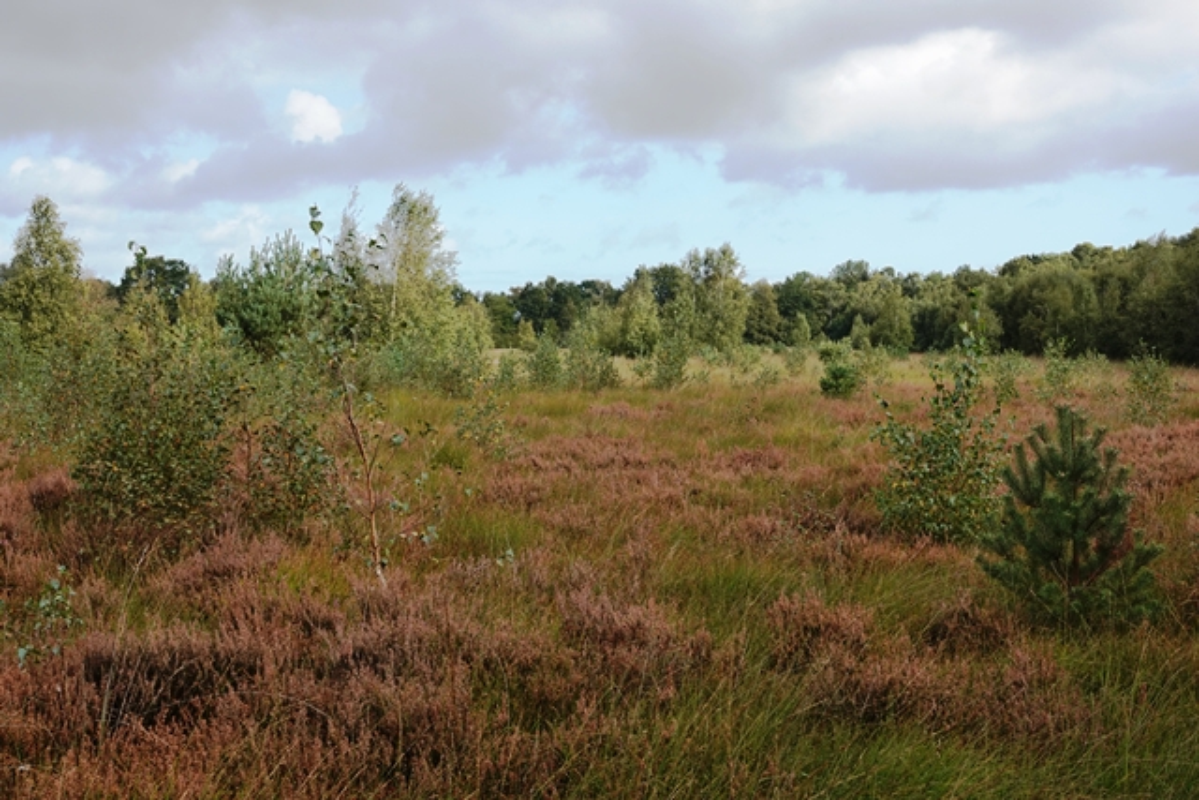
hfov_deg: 47.4
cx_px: 600
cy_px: 400
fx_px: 1366
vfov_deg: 32.6
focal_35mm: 41
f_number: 5.6
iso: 100
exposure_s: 1/200
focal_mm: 15.17
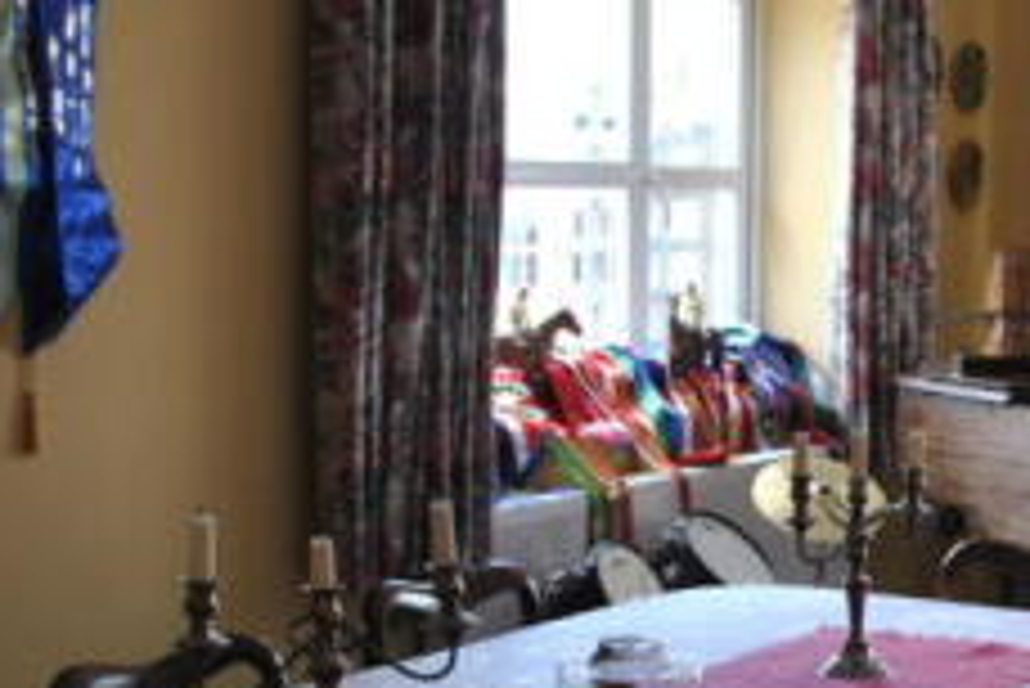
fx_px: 2204
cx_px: 1129
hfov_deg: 24.5
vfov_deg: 17.7
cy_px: 443
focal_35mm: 77
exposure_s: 1/50
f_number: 3.5
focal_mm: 18
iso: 200
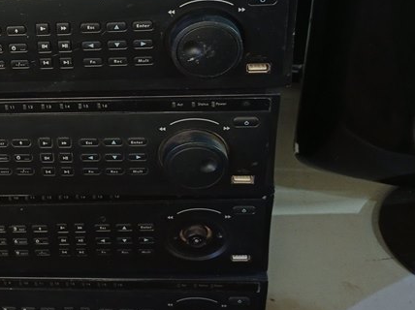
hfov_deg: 26.9
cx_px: -26
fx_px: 802
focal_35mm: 67
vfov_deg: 21.0
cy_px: -12
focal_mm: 4.7
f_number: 1.79
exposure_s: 1/24
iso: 388
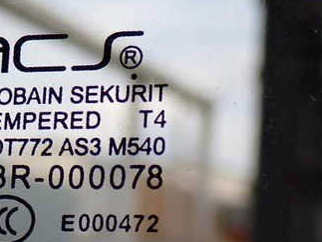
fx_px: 1330
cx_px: 58
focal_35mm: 143
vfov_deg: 10.4
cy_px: 134
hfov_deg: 13.7
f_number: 4.1
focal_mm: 13.65
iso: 125
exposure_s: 1/160
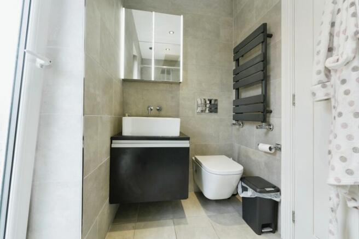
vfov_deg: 74.6
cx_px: 180
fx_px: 157
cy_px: 120
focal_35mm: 16
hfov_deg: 97.6
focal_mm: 10.5
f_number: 7.1
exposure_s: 1/30
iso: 320
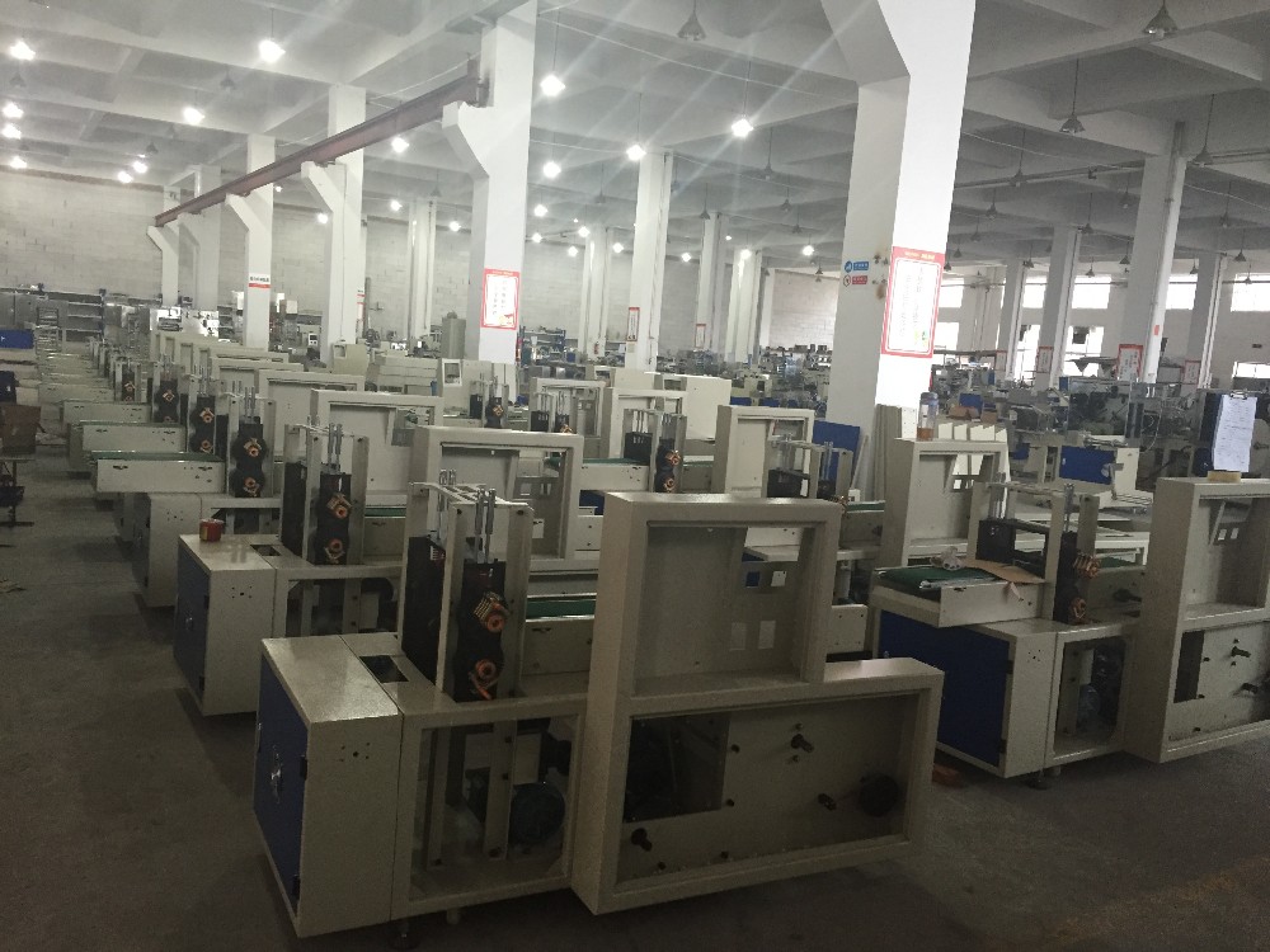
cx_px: 635
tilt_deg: -6.9
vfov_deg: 48.2
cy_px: 476
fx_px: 1064
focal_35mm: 29
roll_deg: -5.4
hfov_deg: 61.7
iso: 200
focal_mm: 4.15
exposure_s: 1/33
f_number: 2.2
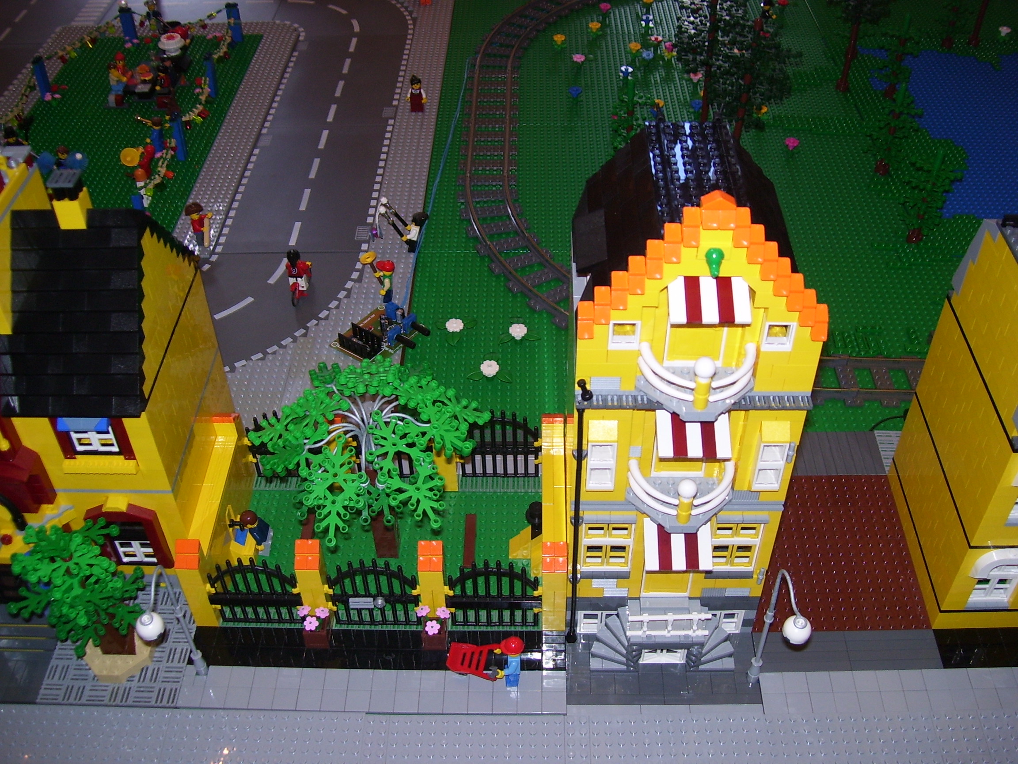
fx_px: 1059
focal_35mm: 36
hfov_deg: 51.4
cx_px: 509
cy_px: 382
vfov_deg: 39.7
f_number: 2.7
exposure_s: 1/60
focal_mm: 6
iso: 80
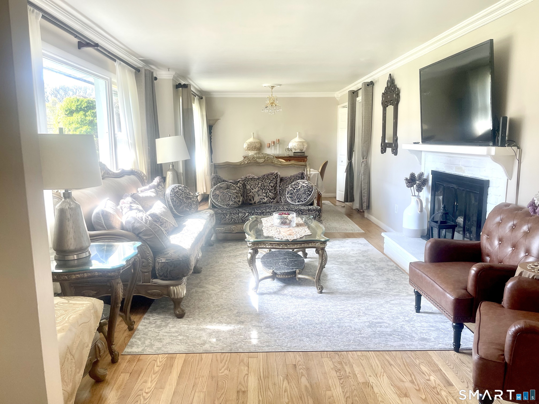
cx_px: 270
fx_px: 389
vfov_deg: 54.9
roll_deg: +0.7
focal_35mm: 25
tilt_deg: -9.0
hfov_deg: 69.4
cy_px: 202
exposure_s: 1/120
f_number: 1.6
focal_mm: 5.1
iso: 64
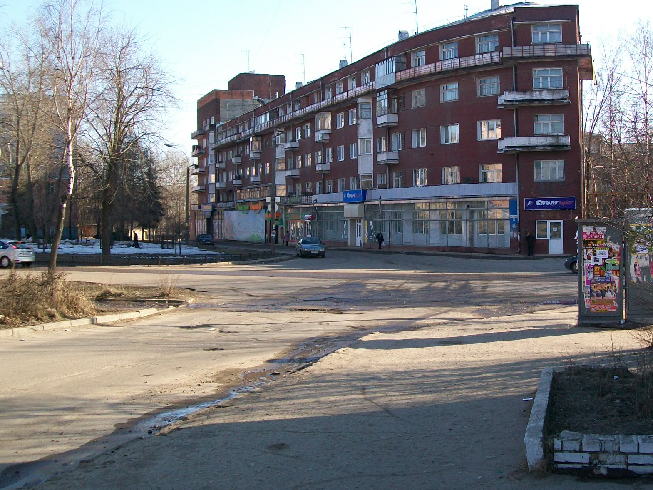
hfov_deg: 40.2
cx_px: 406
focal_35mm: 47
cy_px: 185
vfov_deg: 30.8
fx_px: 887
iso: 64
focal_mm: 6
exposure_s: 1/400
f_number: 2.7
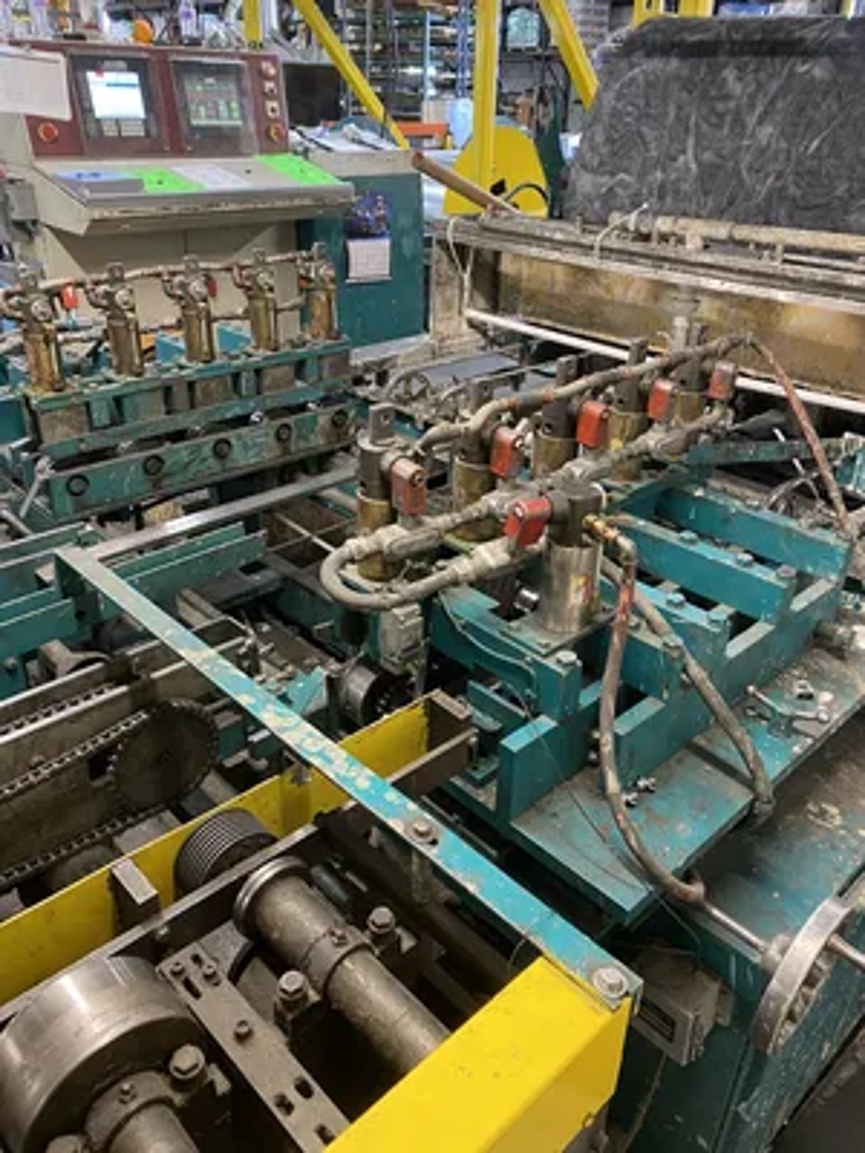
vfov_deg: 67.3
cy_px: 576
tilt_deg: -27.7
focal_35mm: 26
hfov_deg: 53.1
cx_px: 432
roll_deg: -1.5
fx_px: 866
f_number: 1.8
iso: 320
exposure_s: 1/40
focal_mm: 4.25
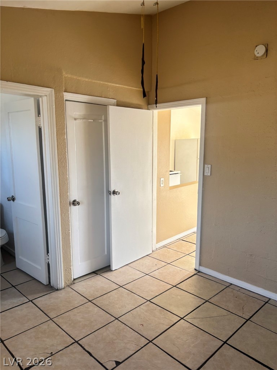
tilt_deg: -8.6
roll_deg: -0.7
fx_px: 277
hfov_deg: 53.1
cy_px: 185
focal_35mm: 26
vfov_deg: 67.3
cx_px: 138
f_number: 1.6
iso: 40
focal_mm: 5.96
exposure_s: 1/121
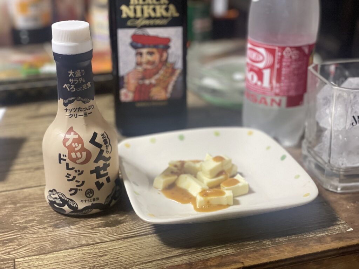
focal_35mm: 52
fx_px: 539
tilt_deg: -25.4
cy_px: 134
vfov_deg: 28.0
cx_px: 180
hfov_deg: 36.8
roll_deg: -0.1
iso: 400
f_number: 2
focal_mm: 6
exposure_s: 1/40
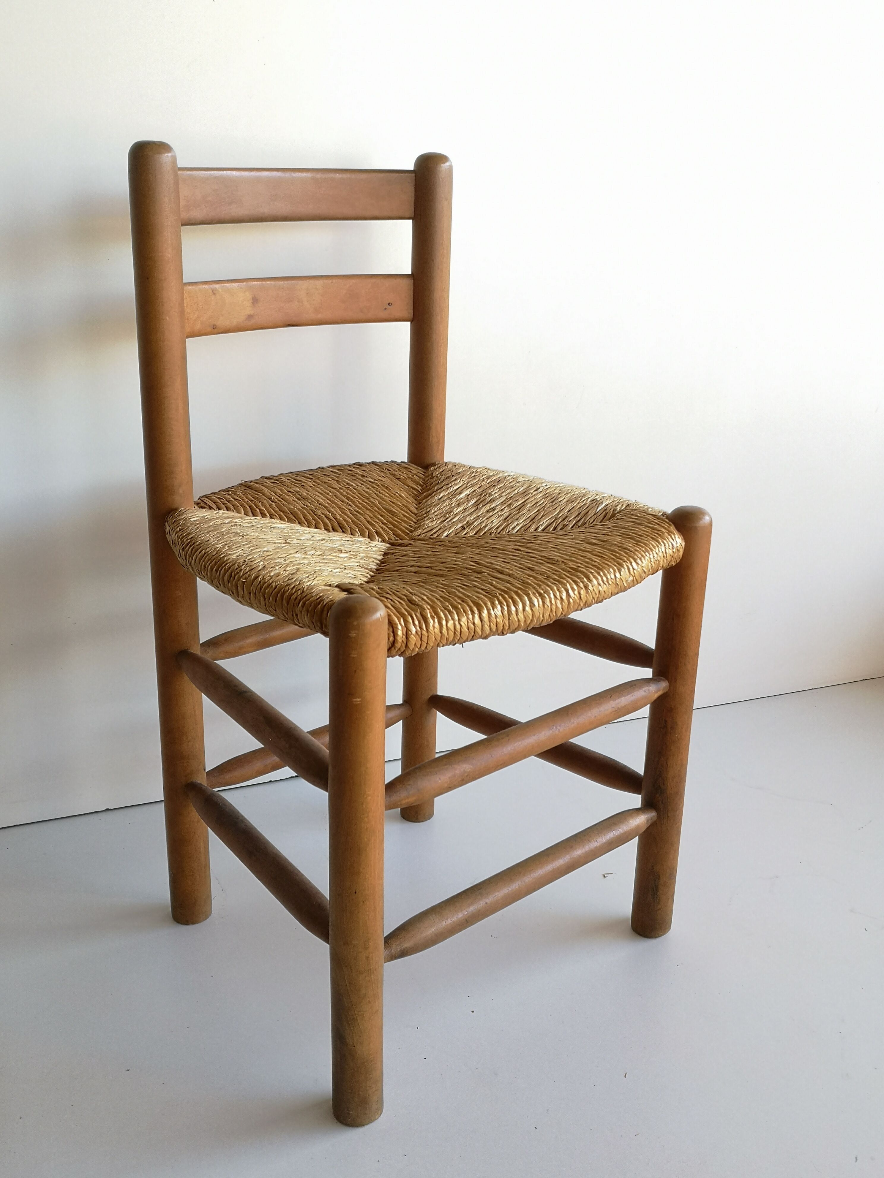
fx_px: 1090
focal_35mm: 32
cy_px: 589
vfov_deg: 56.8
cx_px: 442
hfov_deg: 44.2
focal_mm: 3.95
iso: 50
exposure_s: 1/50
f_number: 1.8
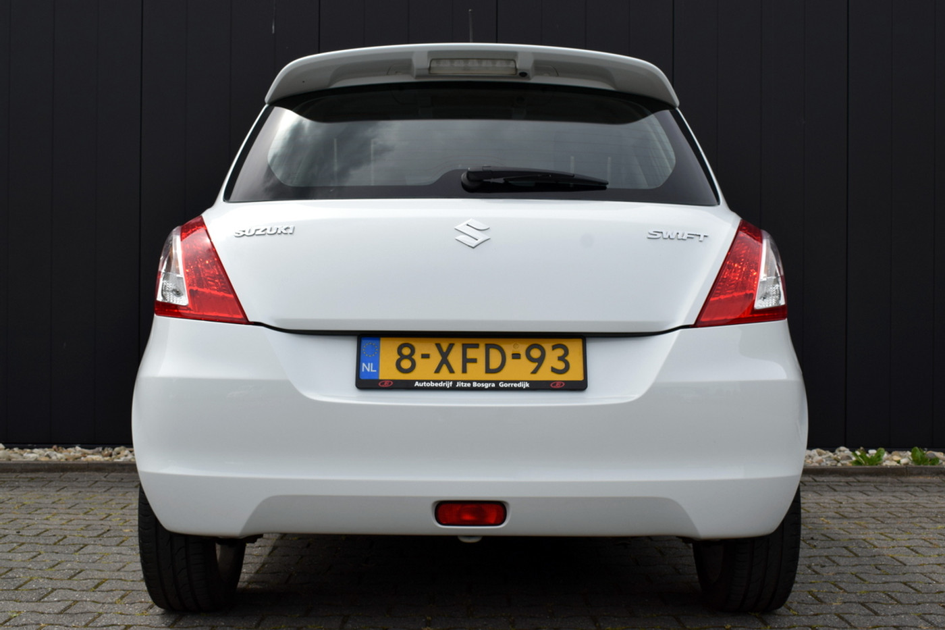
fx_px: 1220
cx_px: 472
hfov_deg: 42.3
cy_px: 315
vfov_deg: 28.9
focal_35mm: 46
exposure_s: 1/320
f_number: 9
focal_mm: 31
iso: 200
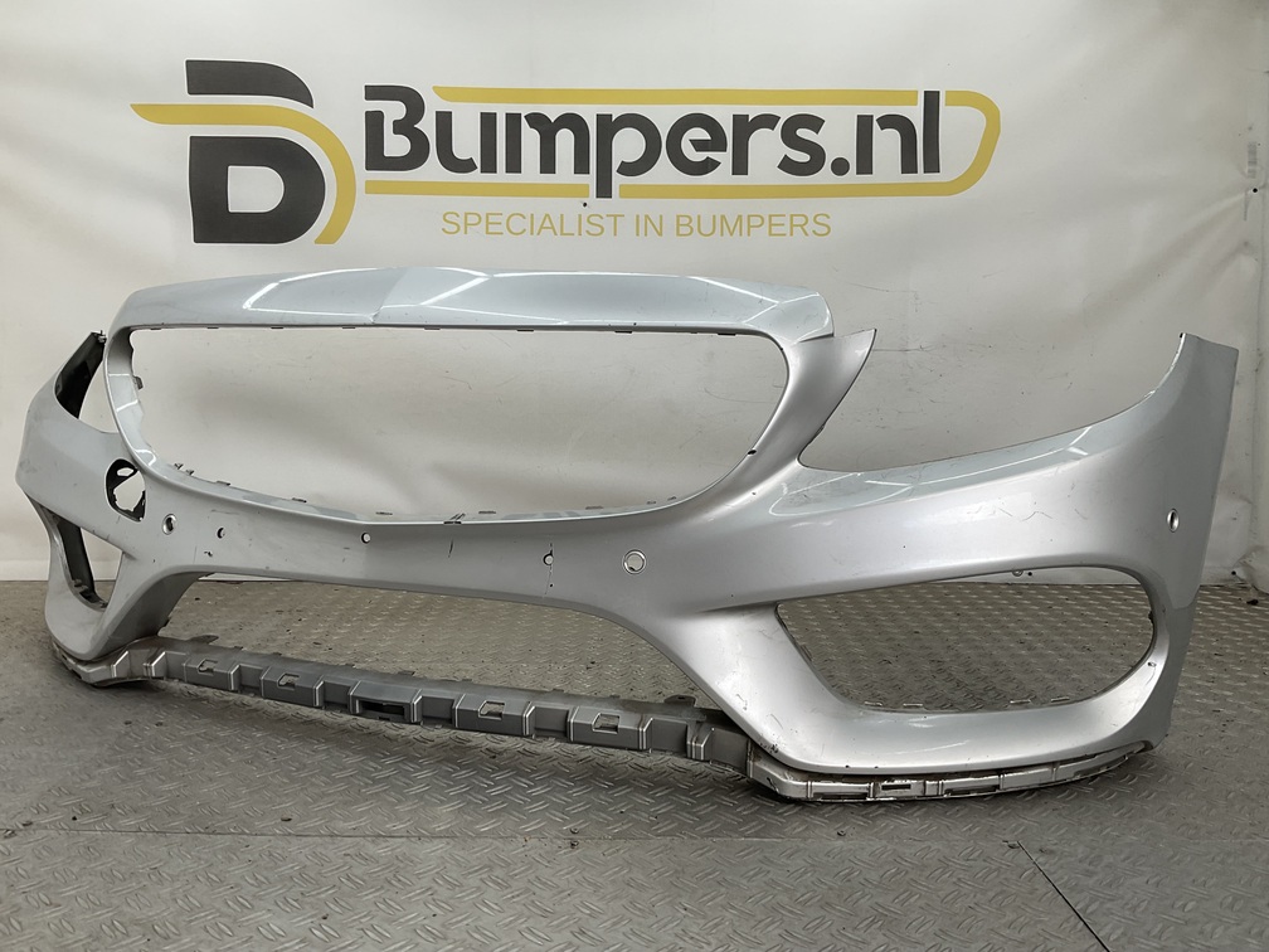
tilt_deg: -6.2
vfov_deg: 48.2
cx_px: 634
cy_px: 476
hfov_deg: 61.7
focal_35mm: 29
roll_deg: -2.4
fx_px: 1063
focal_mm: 3
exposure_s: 1/190
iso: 16
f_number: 1.8
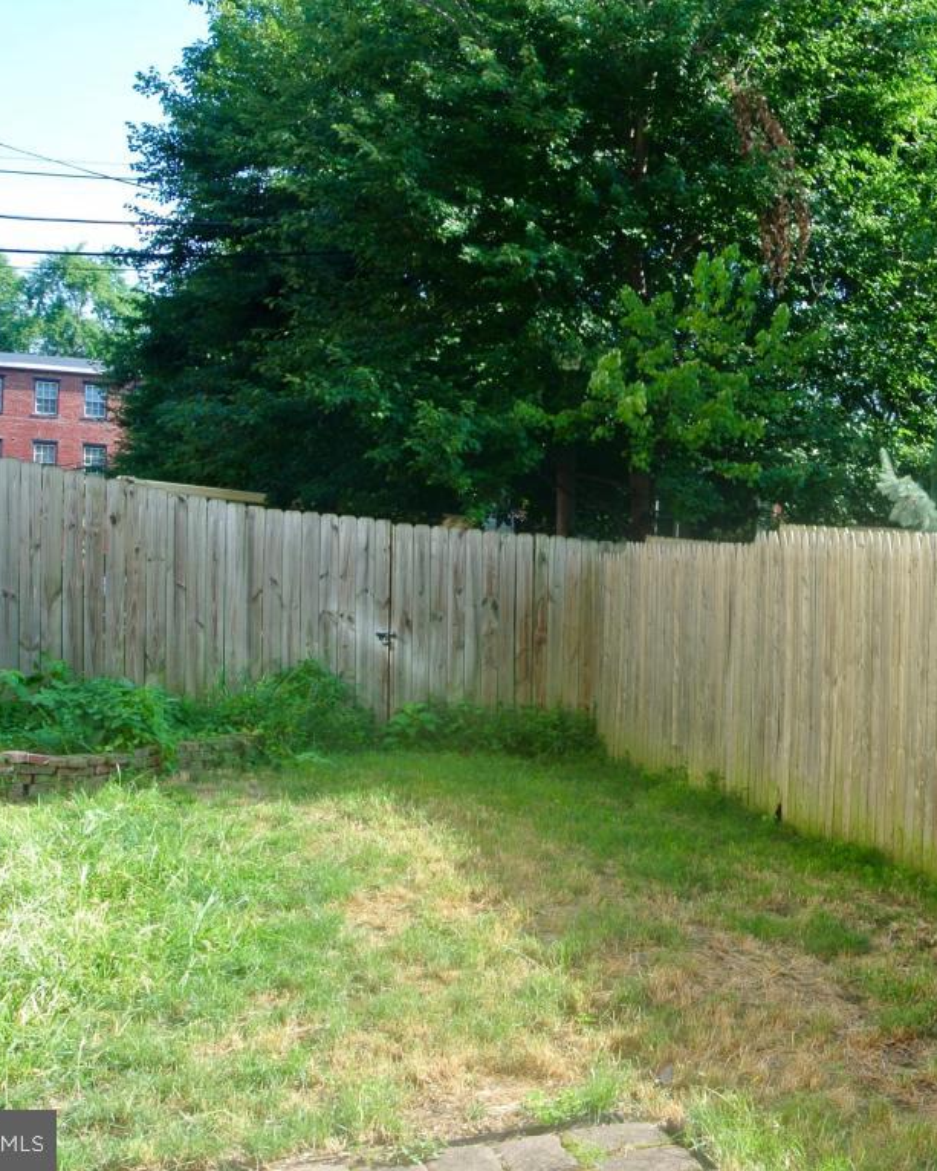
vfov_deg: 47.9
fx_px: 1317
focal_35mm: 38
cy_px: 586
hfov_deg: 37.8
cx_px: 742
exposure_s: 1/30
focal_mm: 10
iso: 100
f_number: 11
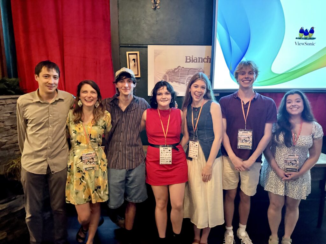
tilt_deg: -10.1
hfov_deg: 71.6
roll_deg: -1.0
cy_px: 122
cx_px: 163
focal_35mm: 24
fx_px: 226
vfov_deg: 56.8
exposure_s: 1/30
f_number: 1.78
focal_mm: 6.76
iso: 1600
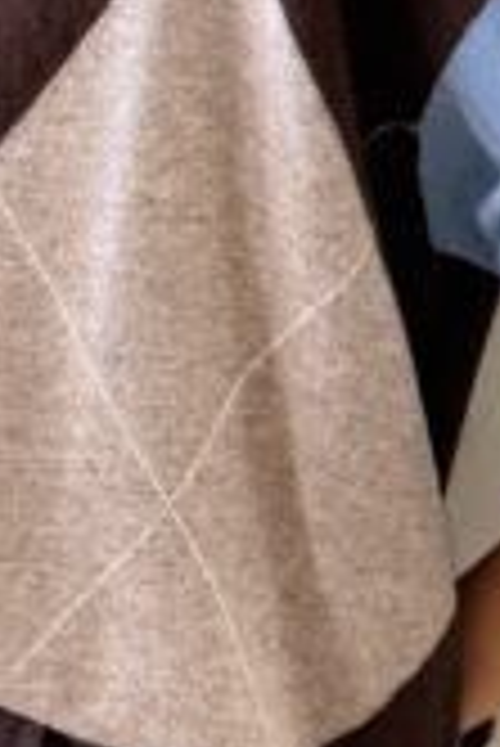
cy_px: 385
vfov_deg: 14.6
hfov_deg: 9.8
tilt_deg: -14.9
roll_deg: -6.4
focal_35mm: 140
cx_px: 207
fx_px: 2910
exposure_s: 1/100
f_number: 1.78
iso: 160
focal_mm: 6.76
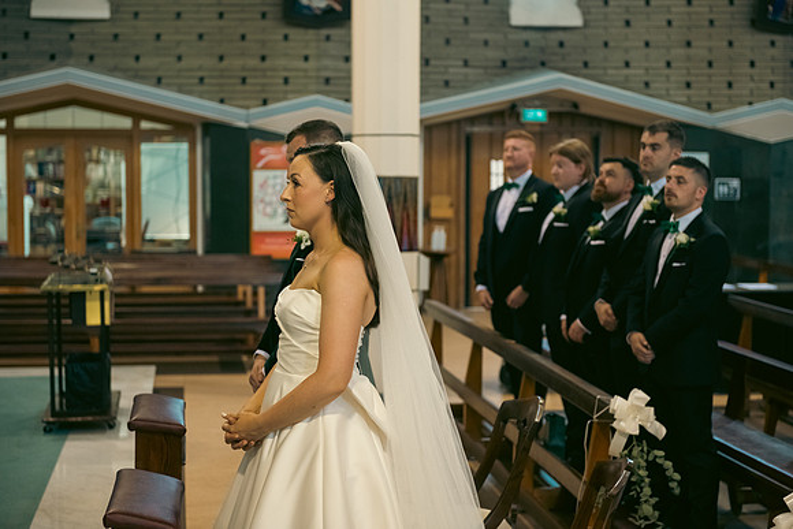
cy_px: 264
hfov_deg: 28.8
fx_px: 1542
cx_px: 396
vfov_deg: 19.5
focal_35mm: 70
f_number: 3.5
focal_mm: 70
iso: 1000
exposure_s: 1/160
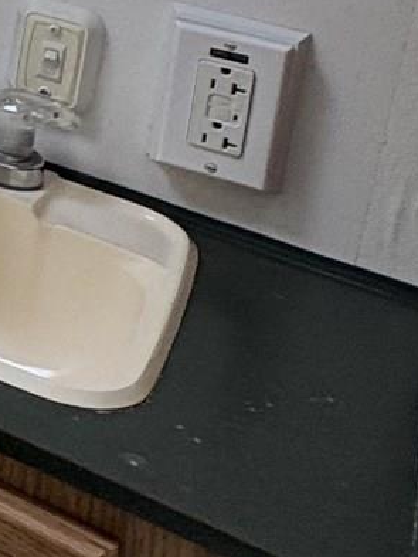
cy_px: -244
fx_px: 1320
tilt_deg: -11.2
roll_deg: -1.4
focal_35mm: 82
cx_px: -767
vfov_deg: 20.8
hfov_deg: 11.8
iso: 40
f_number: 2.2
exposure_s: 1/103
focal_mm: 2.22
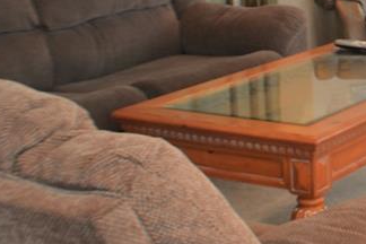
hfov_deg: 13.2
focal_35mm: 139
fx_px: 1413
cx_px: 673
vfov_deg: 9.5
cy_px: -158
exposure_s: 1/2.5
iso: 100
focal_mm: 20
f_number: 3.8
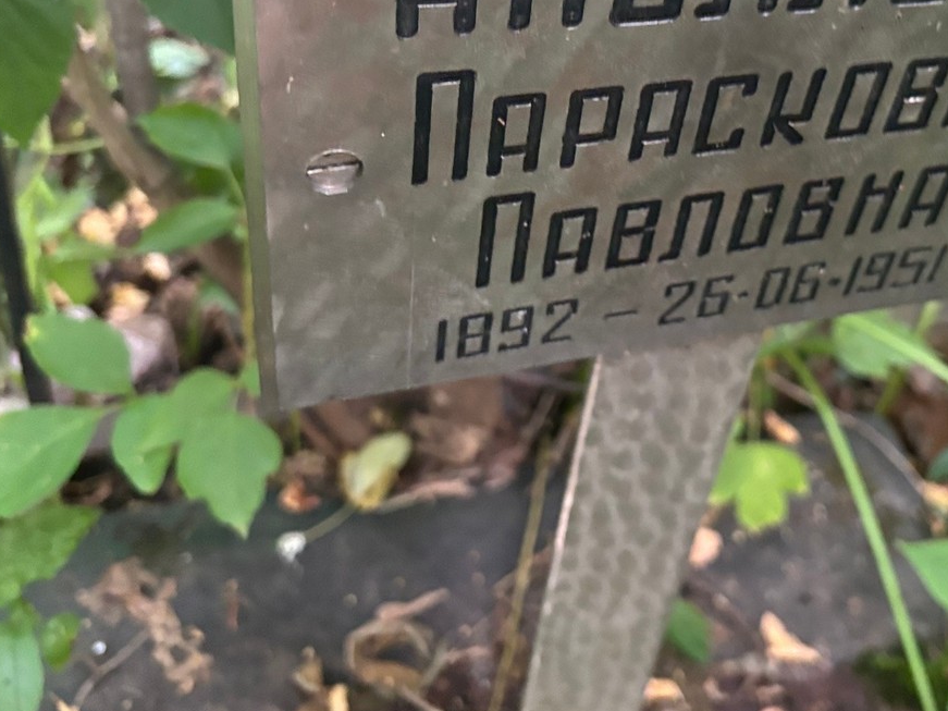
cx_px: 649
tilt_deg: -36.2
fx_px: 1177
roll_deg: -11.7
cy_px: 174
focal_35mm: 43
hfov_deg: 43.1
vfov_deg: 32.9
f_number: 1.6
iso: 500
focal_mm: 5.96
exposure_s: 1/54
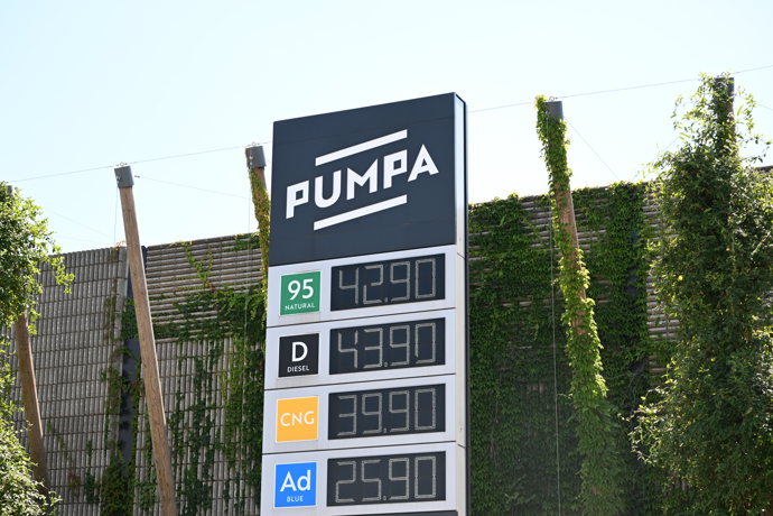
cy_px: 258
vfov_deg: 19.5
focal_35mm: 70
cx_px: 386
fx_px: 1503
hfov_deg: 28.8
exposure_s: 1/400
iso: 400
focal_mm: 70
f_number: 7.1
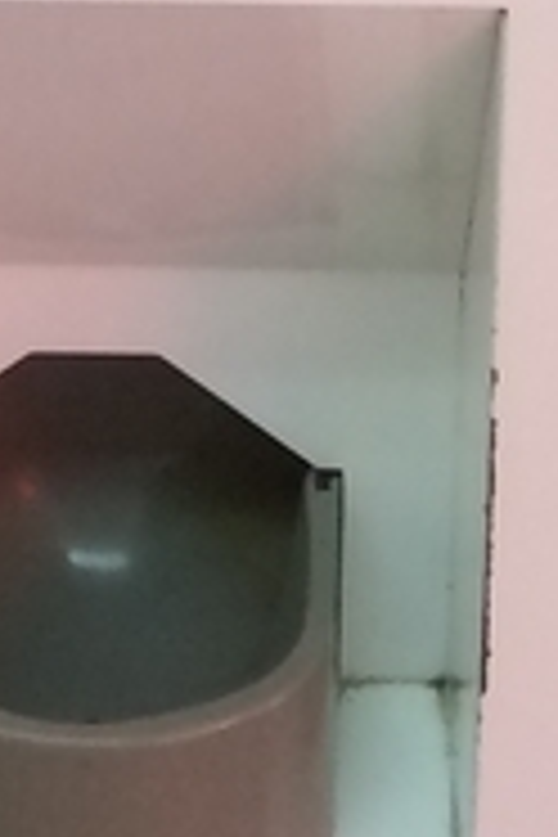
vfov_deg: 8.6
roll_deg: +1.8
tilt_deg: -17.9
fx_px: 4533
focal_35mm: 195
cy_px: -1773
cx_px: 104
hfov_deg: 7.0
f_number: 2.2
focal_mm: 4.15
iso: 32
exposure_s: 1/40
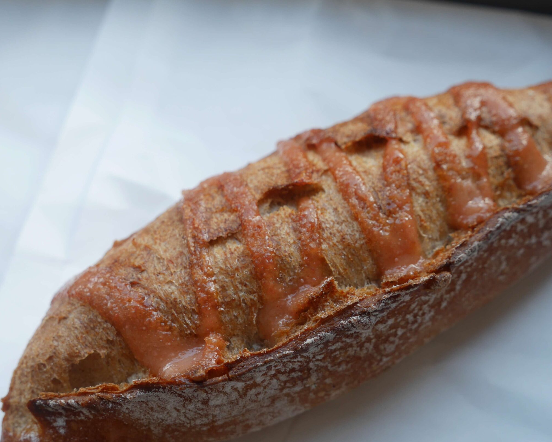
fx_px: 931
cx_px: 274
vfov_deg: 26.7
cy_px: 241
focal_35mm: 57
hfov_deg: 33.0
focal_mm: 23
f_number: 3.2
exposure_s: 1/100
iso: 200
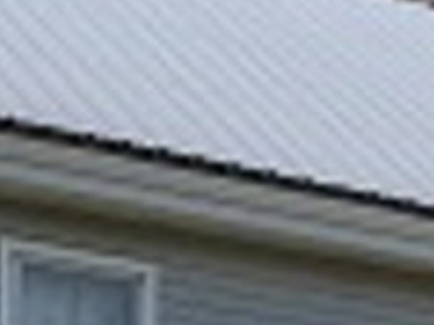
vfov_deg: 7.4
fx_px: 2468
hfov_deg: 10.0
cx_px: 388
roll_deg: -0.9
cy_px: 503
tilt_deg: +9.2
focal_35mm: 197
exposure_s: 1/2404
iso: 25
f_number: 2.2
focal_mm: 4.15
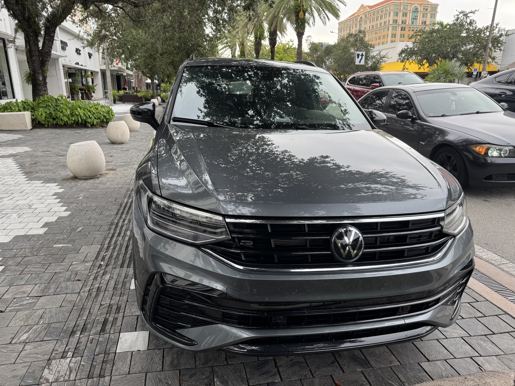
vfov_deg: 56.8
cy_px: 193
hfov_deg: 71.6
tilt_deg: -16.3
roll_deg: -0.1
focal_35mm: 24
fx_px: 357
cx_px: 258
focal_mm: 6.76
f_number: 1.78
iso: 80
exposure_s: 1/390
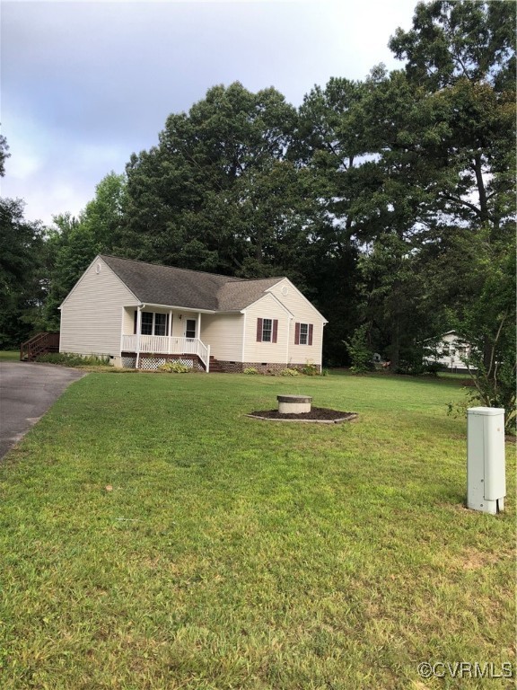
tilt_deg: +3.0
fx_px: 558
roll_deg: -1.9
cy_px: 345
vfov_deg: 63.4
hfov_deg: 49.7
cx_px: 258
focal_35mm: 28
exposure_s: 1/615
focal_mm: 3.99
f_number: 1.8
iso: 20
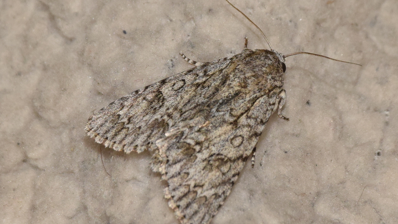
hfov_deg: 9.8
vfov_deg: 5.5
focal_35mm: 221
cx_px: 199
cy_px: 118
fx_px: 2333
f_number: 14
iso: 1000
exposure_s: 1/200
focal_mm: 140
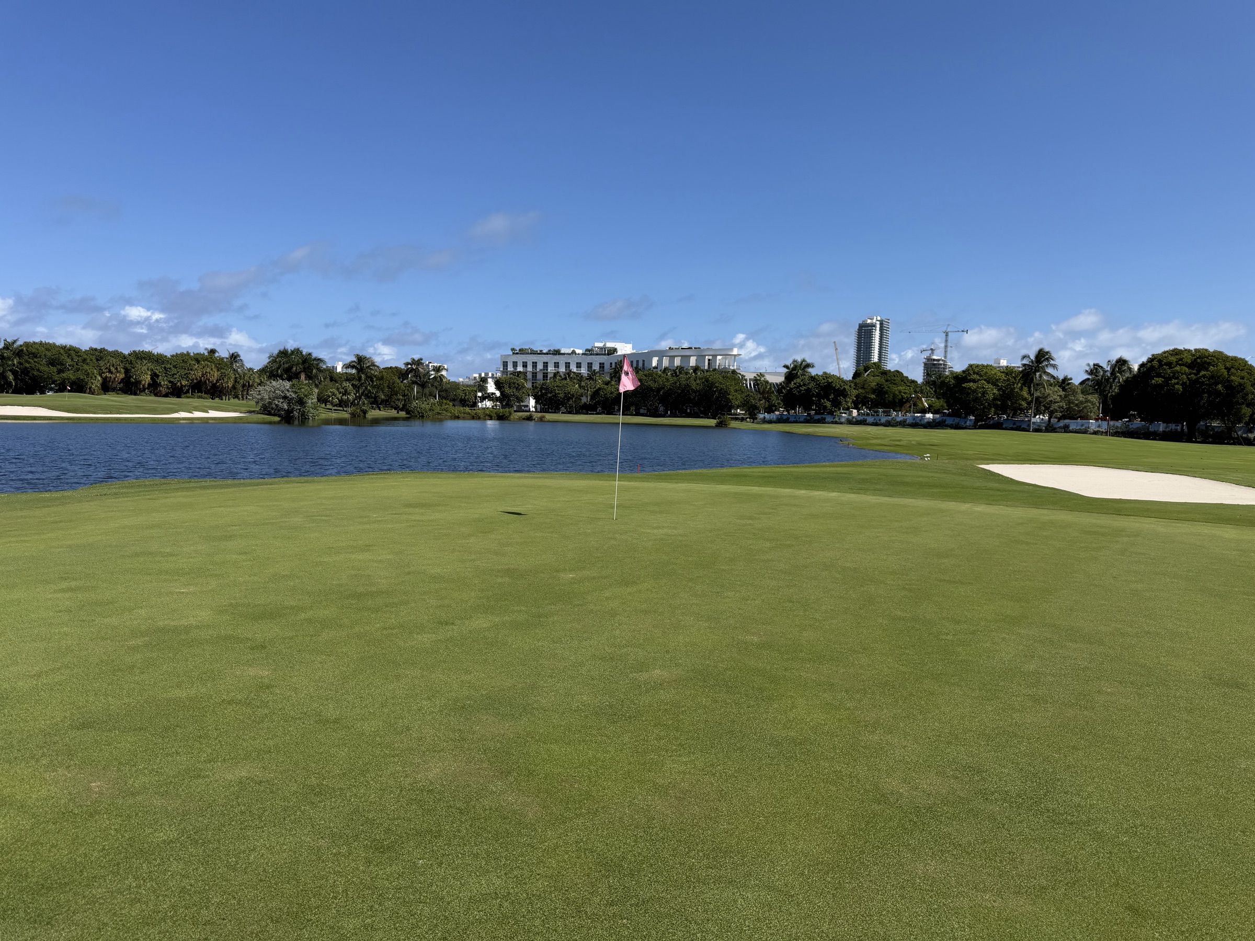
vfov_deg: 56.8
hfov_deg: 71.6
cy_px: 470
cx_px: 628
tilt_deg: -4.4
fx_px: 870
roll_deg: -1.3
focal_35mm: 24
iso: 80
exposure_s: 1/6173
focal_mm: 6.76
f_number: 1.78
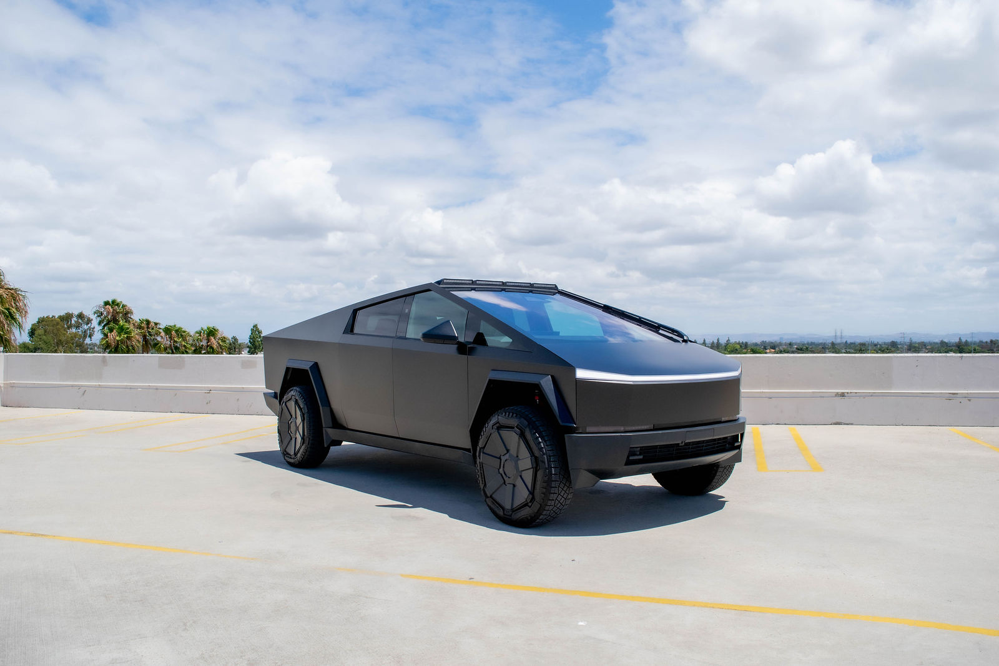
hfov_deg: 61.9
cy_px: 333
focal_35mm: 30
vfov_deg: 43.6
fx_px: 833
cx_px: 500
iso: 400
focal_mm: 20
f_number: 7.1
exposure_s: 1/1600
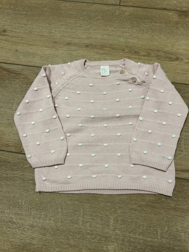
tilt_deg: -73.9
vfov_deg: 67.3
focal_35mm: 26
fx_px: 189
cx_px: 94
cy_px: 126
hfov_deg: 53.1
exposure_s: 1/50
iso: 100
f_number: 1.5
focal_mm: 5.7
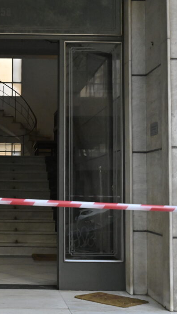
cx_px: 0
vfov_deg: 30.1
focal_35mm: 70
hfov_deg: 16.9
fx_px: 584
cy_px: 142
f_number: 8
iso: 6400
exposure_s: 1/500
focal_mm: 39
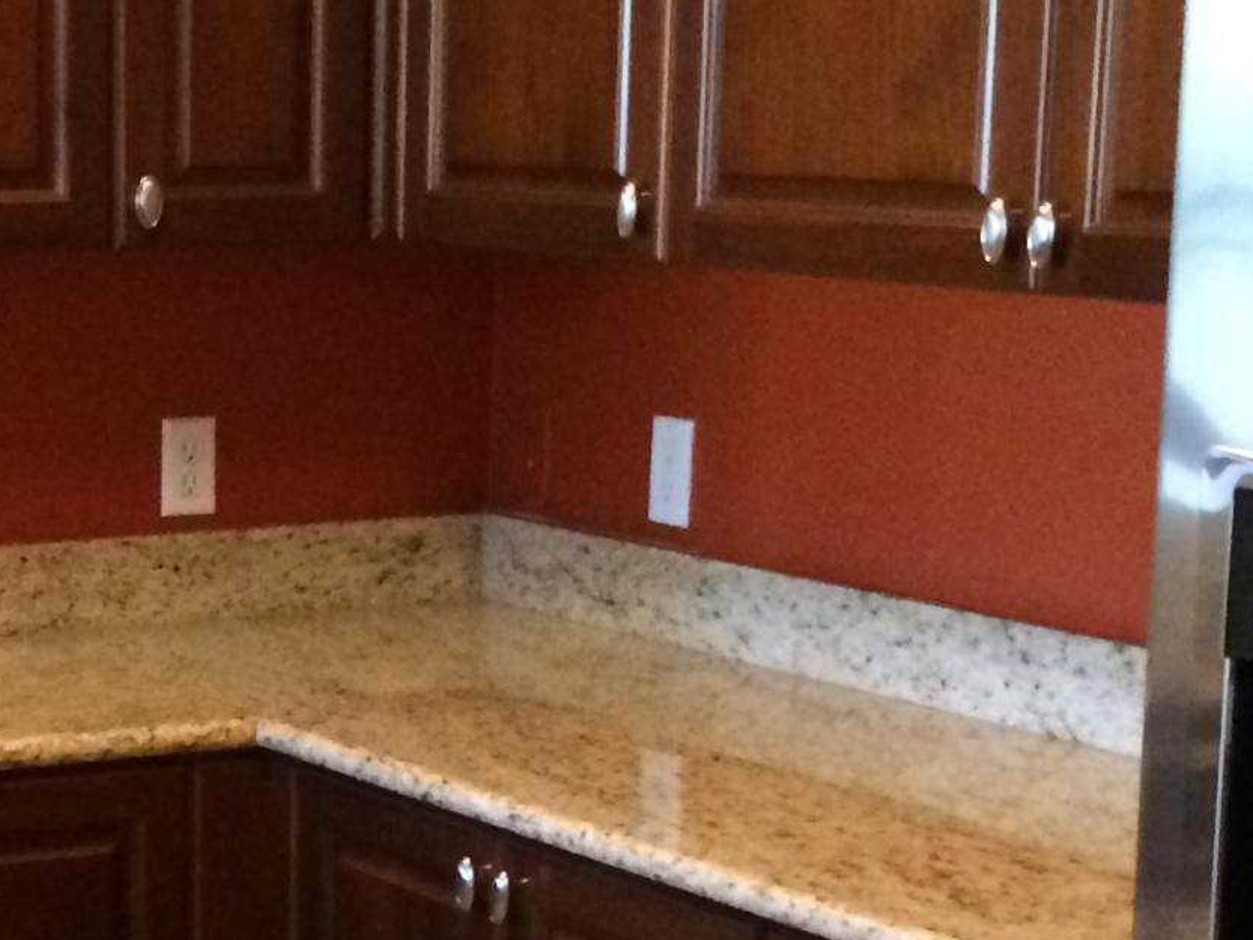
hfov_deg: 17.8
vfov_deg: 13.5
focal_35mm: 108
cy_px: 1014
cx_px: -14
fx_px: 3910
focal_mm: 4.12
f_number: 2.2
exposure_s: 1/15
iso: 400
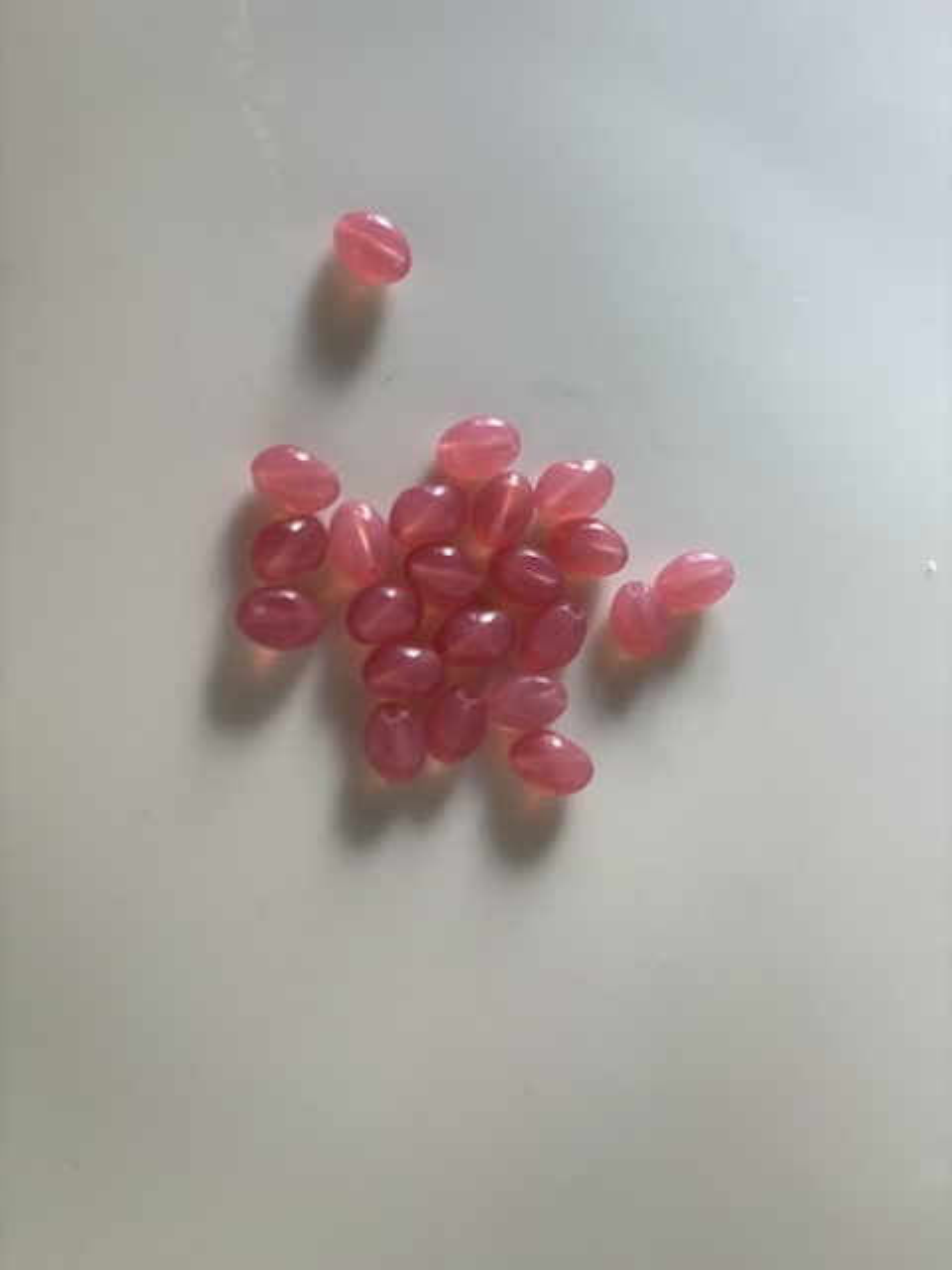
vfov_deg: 67.3
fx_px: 953
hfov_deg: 53.1
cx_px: 476
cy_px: 635
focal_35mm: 26
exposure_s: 1/121
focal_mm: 5.96
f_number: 1.6
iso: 80
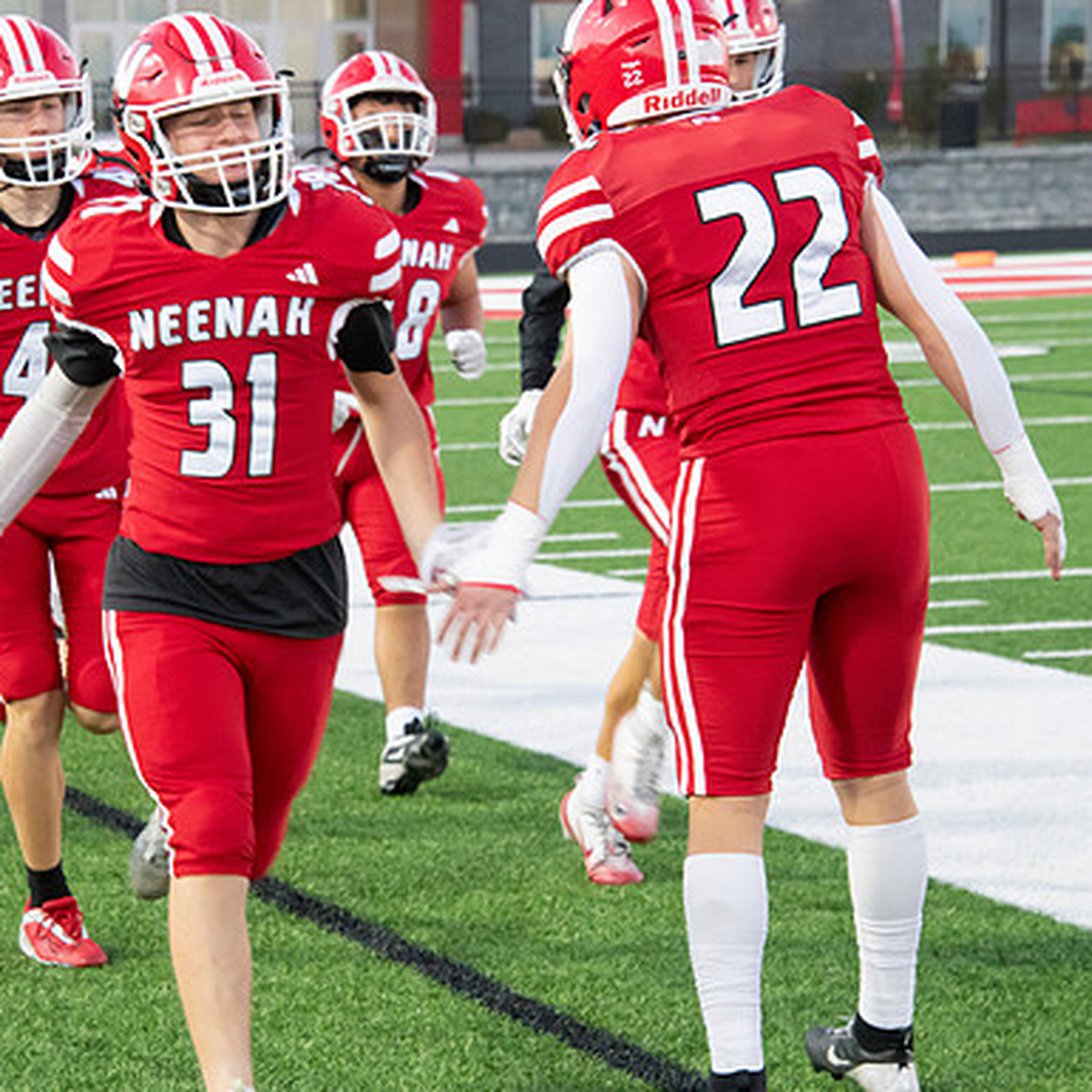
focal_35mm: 173
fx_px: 6174
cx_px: 403
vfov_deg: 10.1
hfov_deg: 10.1
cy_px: 546
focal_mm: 135
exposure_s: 1/250
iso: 8000
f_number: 9
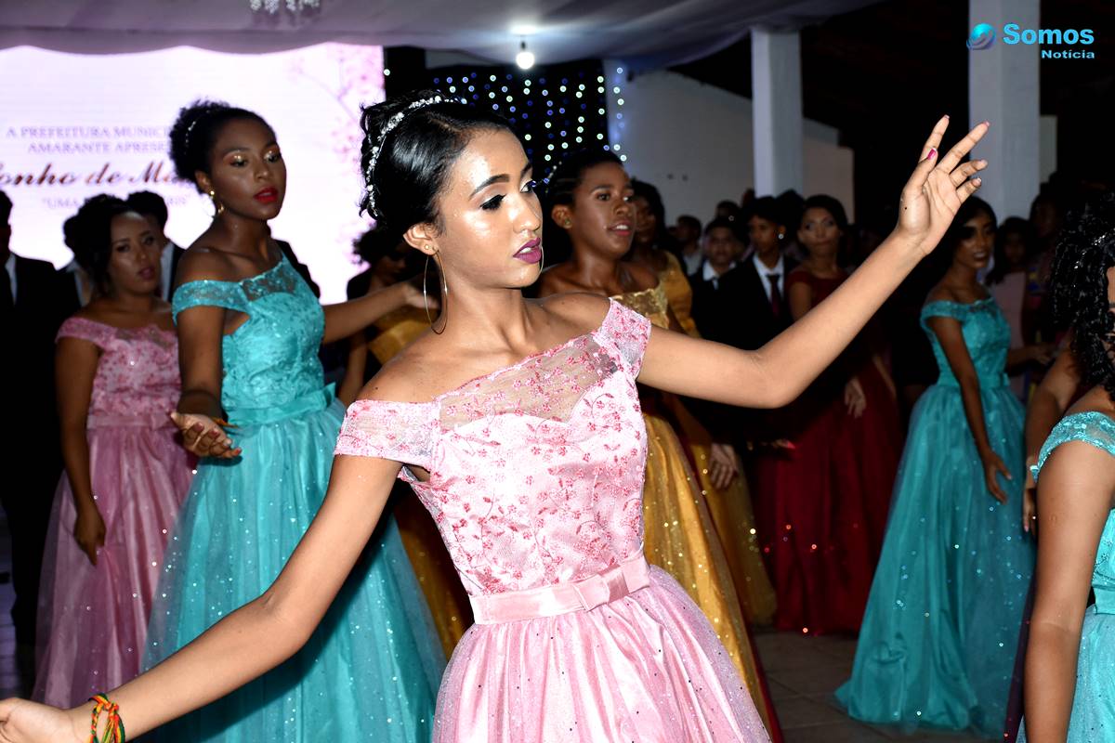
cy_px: 372
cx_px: 558
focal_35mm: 60
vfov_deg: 22.6
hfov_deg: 33.4
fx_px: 1858
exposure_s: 1/100
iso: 1000
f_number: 4.5
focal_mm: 40
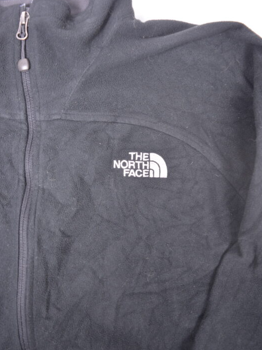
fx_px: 333
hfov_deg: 42.9
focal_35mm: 33
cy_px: 157
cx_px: 131
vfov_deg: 55.3
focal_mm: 20
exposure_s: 1/60
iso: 800
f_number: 4
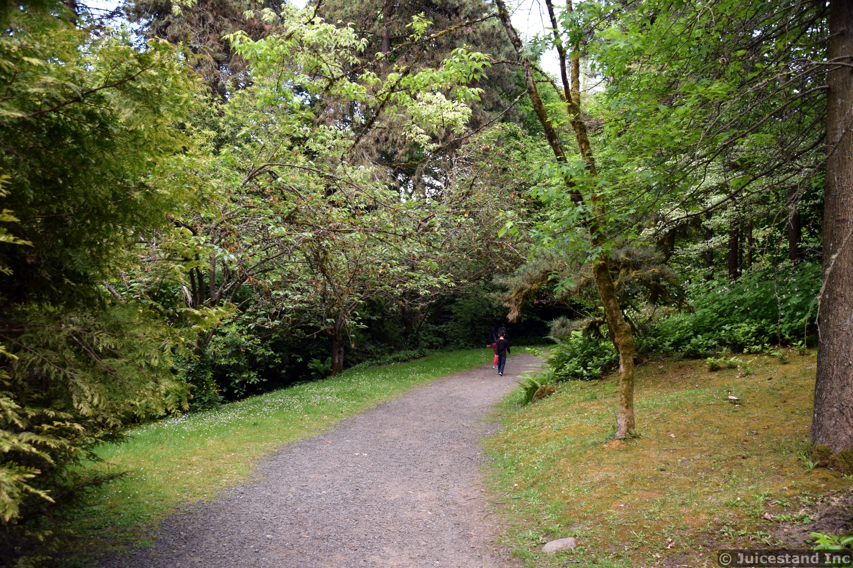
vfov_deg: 47.9
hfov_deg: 67.4
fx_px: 640
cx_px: 426
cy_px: 284
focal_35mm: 27
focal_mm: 18
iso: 400
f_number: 6.3
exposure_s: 1/160
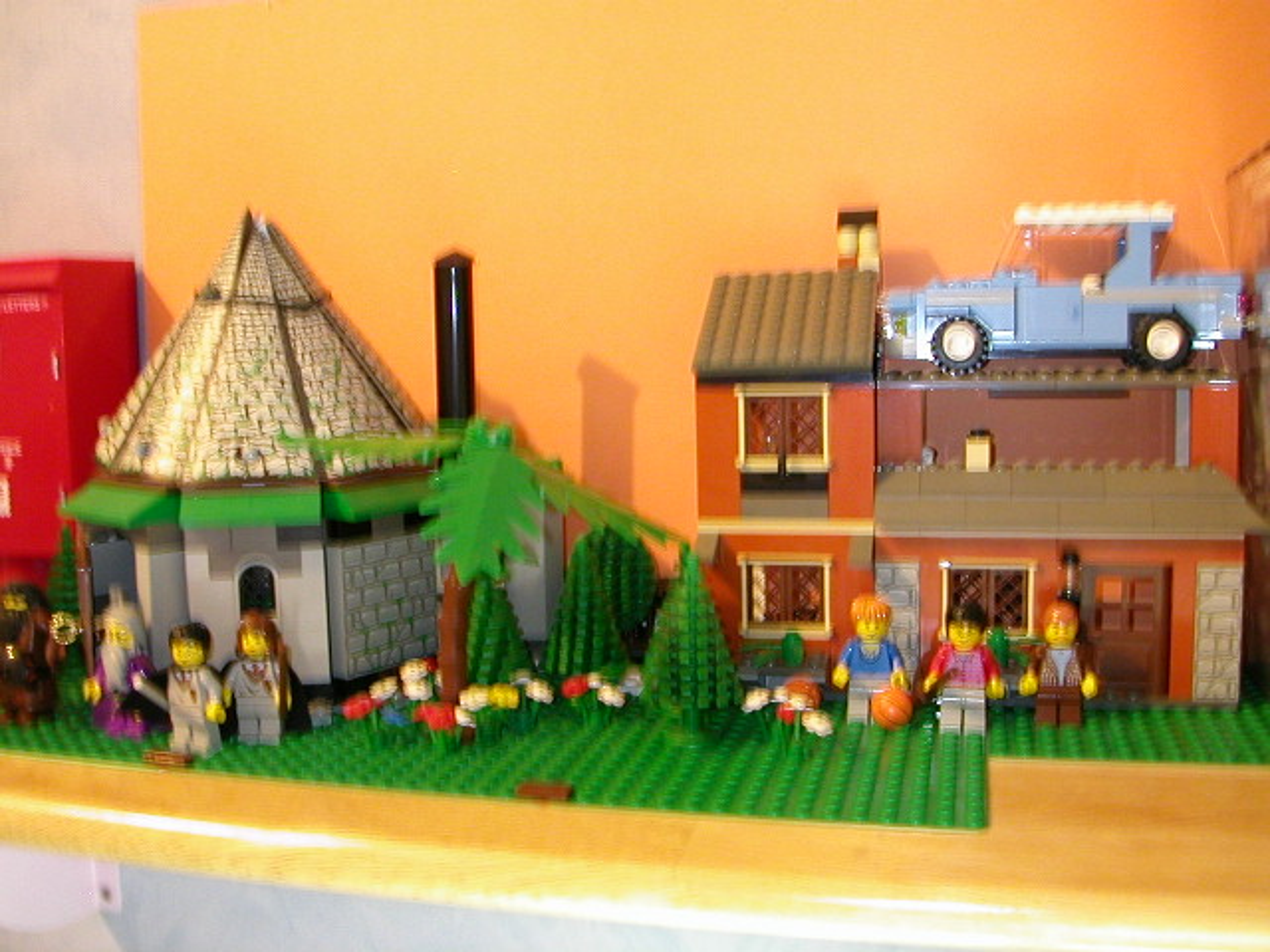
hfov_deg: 50.1
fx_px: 1357
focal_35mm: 37
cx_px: 635
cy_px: 476
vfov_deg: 38.7
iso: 200
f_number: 2.7
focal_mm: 5.6
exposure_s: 1/1.7
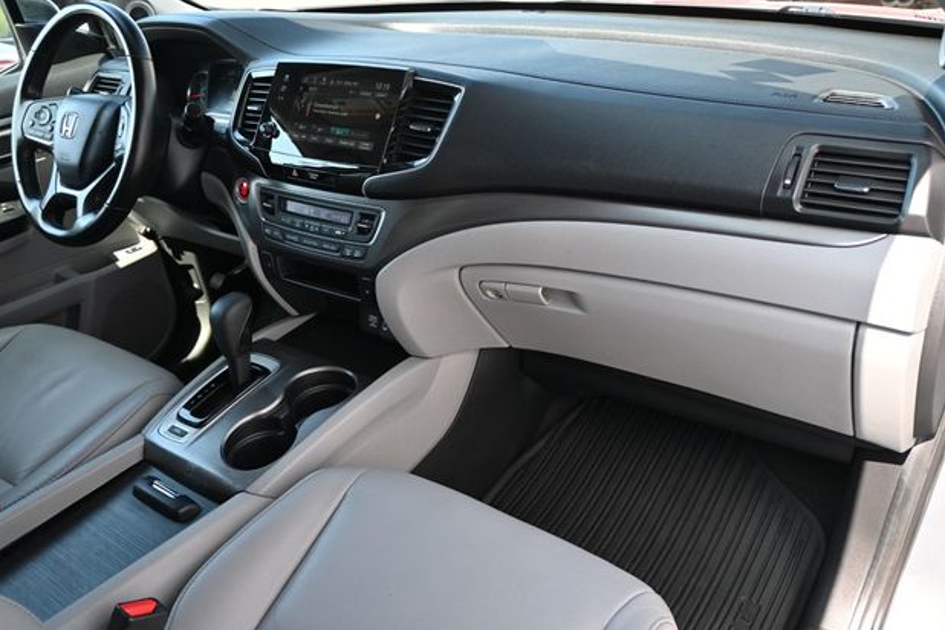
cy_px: 310
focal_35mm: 30
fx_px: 794
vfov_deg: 43.3
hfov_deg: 61.5
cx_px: 477
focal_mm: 19.5
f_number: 3.8
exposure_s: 1/200
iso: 400
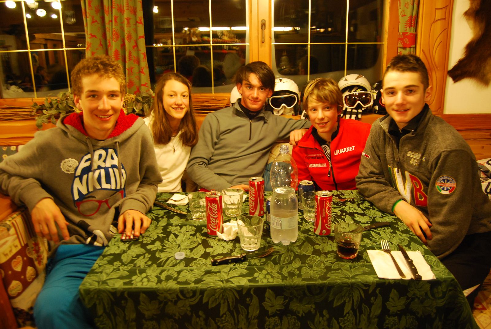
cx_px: 246
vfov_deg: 48.0
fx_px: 369
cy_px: 164
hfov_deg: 67.3
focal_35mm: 27
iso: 800
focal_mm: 18
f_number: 3.5
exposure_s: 1/10
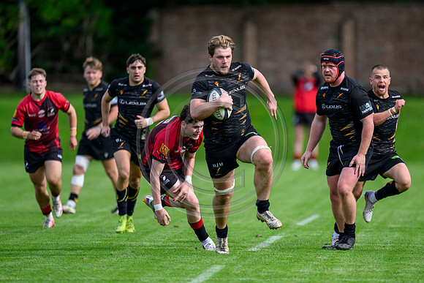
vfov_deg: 2.5
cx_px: 212
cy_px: 142
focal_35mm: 560
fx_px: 6597
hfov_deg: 3.7
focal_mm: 560
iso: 500
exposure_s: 1/2500
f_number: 4
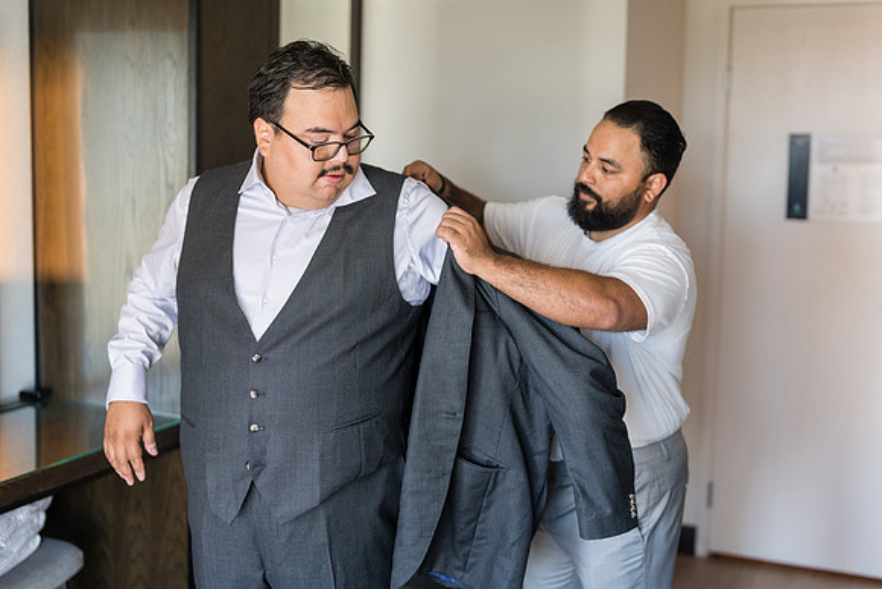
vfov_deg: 27.0
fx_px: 1225
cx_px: 441
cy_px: 294
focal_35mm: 50
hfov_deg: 39.6
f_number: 1.8
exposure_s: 1/800
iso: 1600
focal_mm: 50
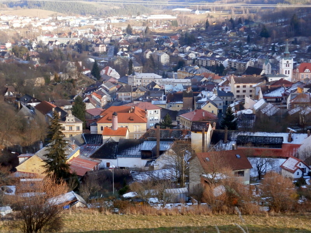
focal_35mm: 73
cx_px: 156
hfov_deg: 26.7
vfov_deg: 20.2
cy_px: 116
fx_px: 656
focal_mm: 13
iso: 80
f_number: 4.4
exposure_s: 1/125
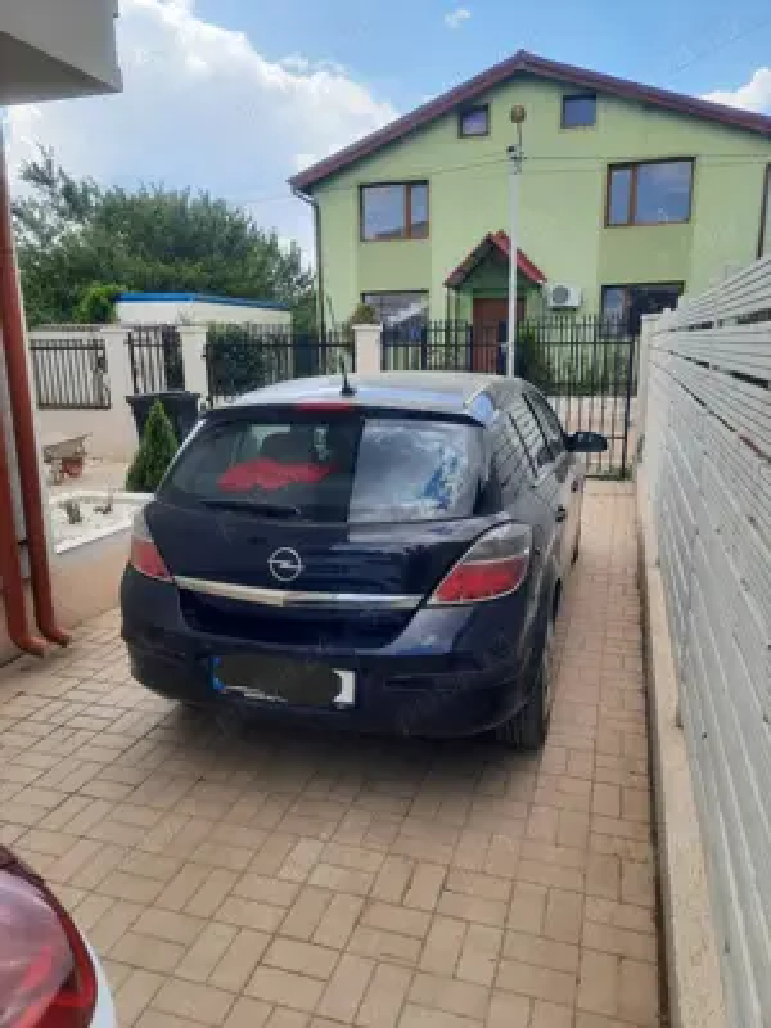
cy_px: 514
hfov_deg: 56.8
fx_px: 713
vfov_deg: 71.6
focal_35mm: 24
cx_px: 386
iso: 25
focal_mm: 5.23
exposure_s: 1/455
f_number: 1.8
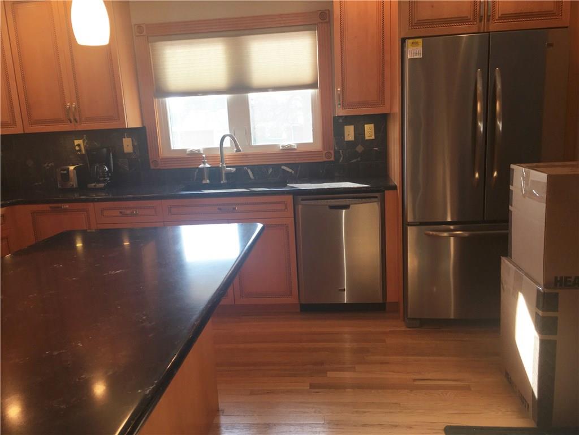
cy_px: 218
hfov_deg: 61.7
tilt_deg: -11.5
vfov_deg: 48.2
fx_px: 485
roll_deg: +2.5
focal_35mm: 29
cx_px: 290
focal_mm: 4.15
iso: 25
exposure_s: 1/66
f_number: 2.2
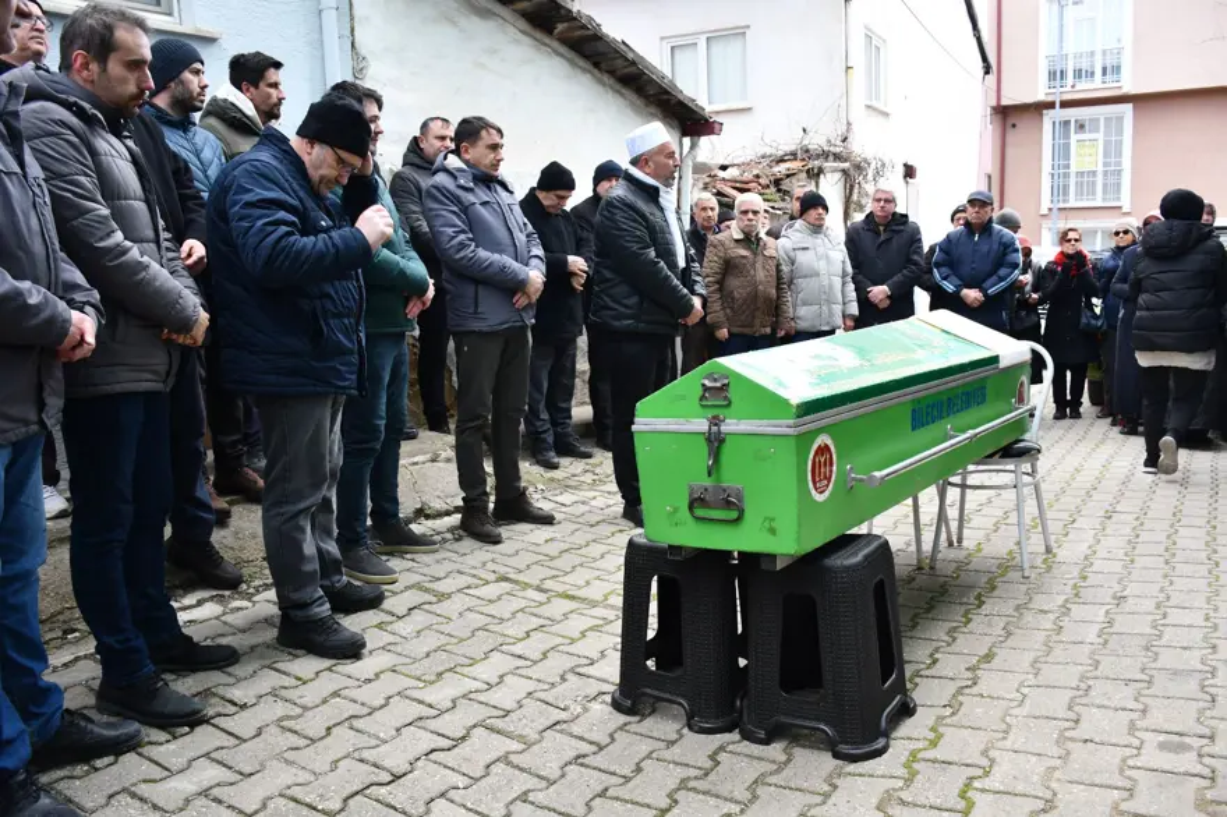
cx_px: 614
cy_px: 408
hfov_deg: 67.4
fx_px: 920
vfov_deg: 47.9
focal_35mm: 27
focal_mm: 18
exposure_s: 1/250
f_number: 4.5
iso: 400
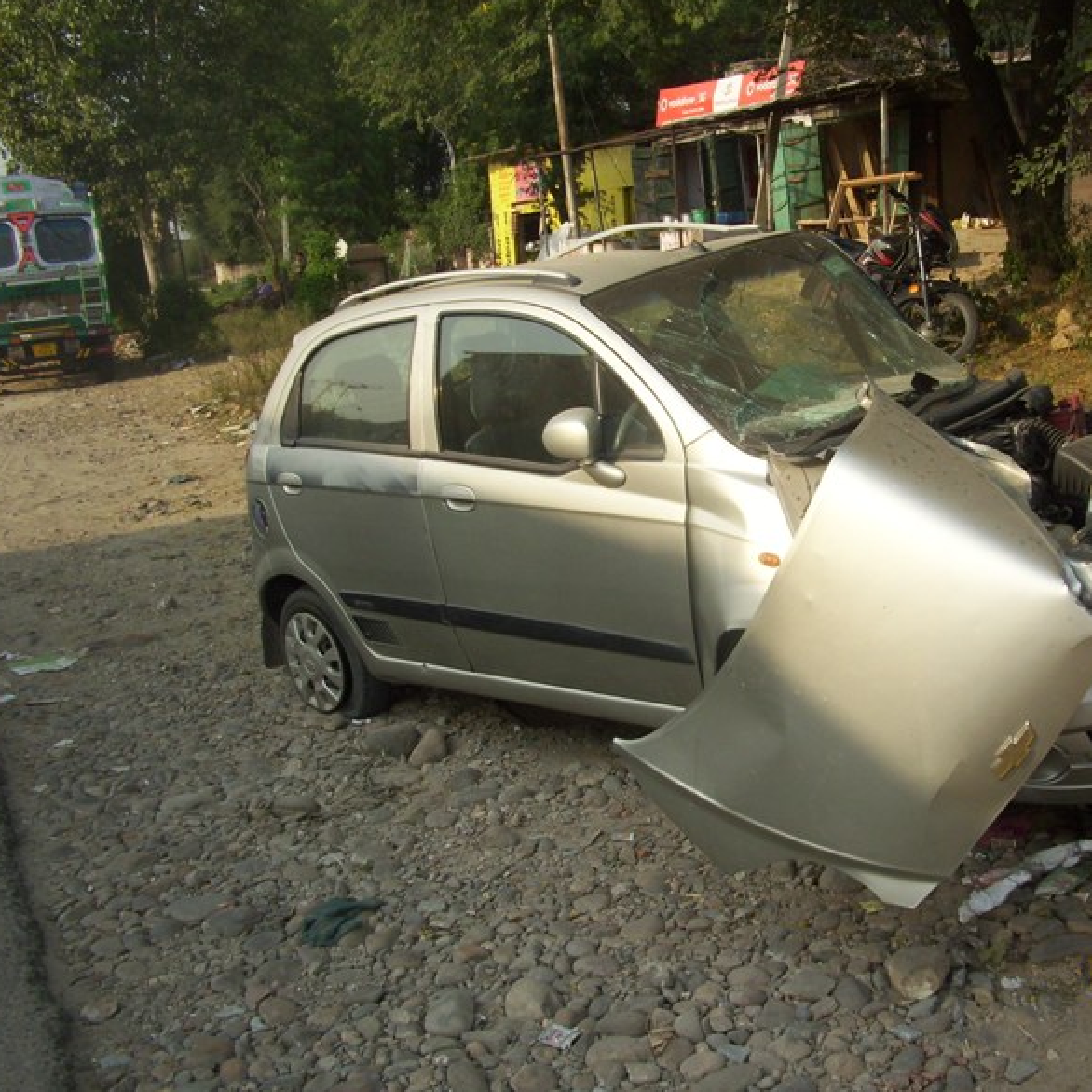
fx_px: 1463
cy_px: 552
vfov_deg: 40.9
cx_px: 719
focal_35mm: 41
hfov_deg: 40.5
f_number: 5.6
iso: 80
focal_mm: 5.7
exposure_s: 1/160
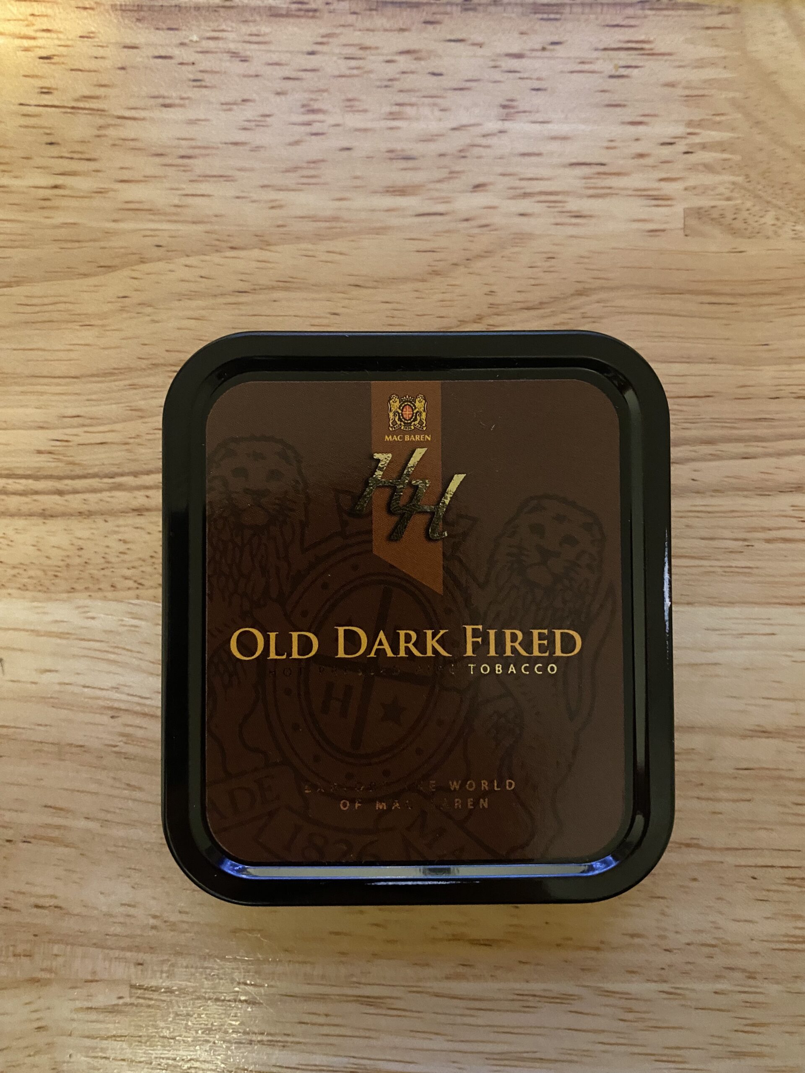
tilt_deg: -87.9
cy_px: 536
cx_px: 402
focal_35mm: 26
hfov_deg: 53.1
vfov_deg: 67.3
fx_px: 806
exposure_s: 1/24
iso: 800
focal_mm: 4.25
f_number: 1.8
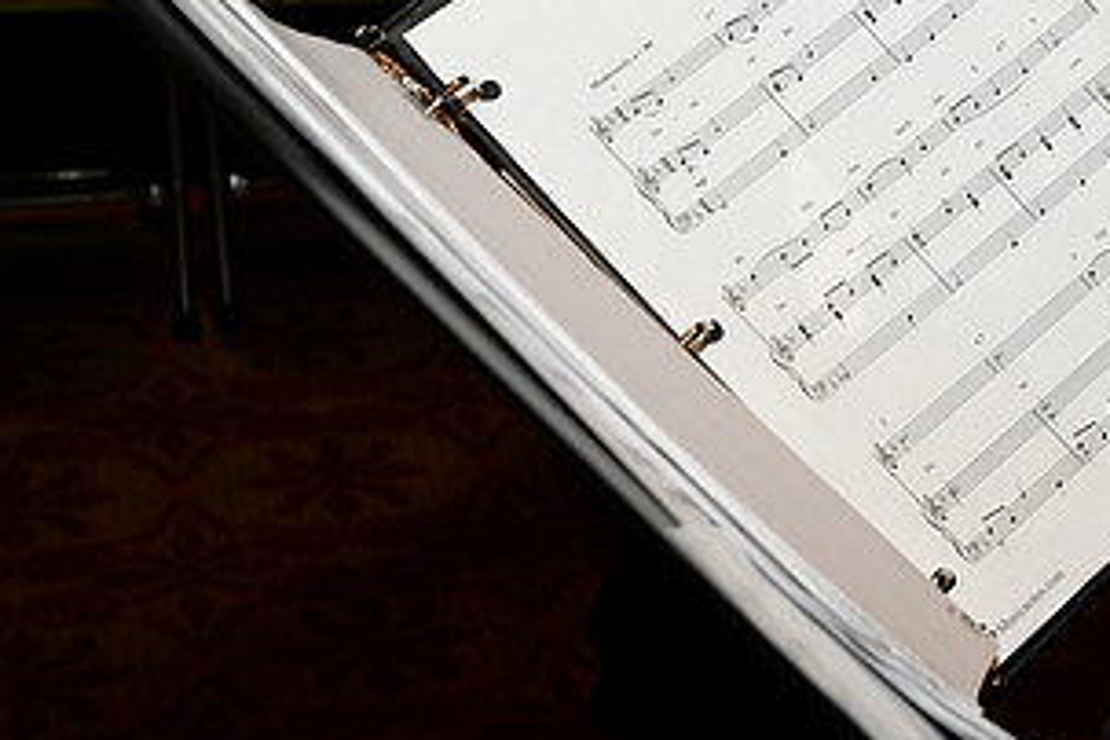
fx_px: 2836
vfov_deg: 14.8
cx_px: 960
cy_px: 266
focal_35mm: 92
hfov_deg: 21.7
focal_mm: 48
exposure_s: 1/60
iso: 1600
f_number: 8
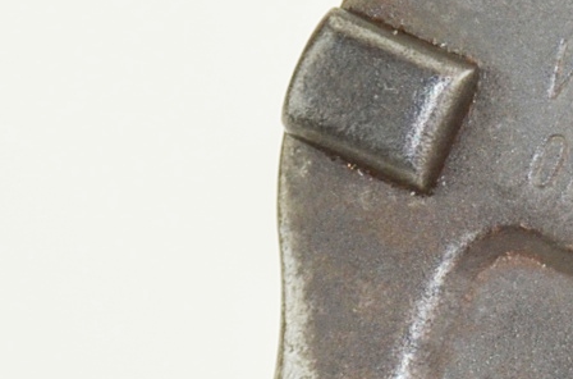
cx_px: 798
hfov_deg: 1.9
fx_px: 17693
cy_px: 33
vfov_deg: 1.2
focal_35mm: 1115
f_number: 5.6
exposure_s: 1/80
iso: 400
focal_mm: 135
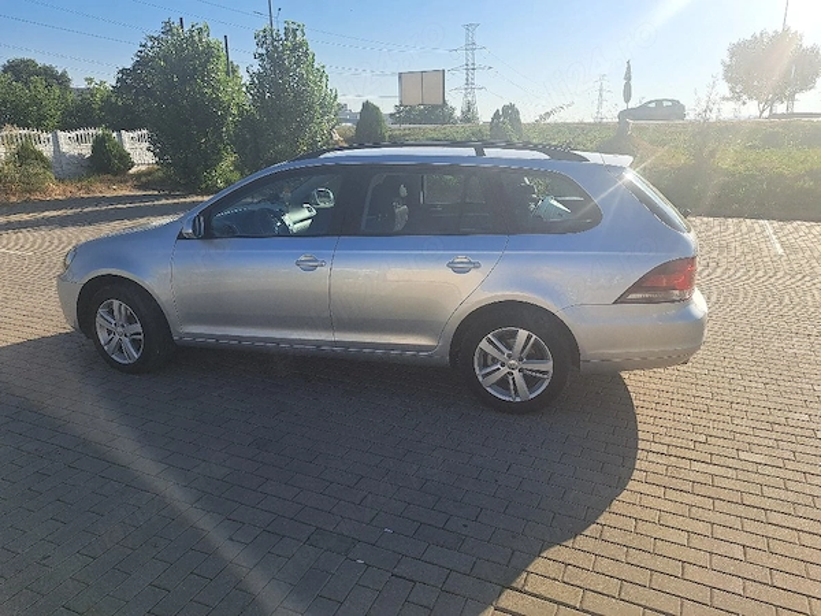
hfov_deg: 71.6
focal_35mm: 24
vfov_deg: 56.8
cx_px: 410
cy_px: 308
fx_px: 569
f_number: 1.8
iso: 50
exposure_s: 1/1429
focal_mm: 5.23
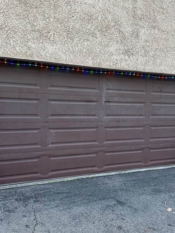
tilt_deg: -5.6
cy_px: 131
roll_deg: -1.5
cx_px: 85
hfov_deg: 44.2
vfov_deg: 56.7
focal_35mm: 32
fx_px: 216
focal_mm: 6.86
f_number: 1.78
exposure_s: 1/112
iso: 250
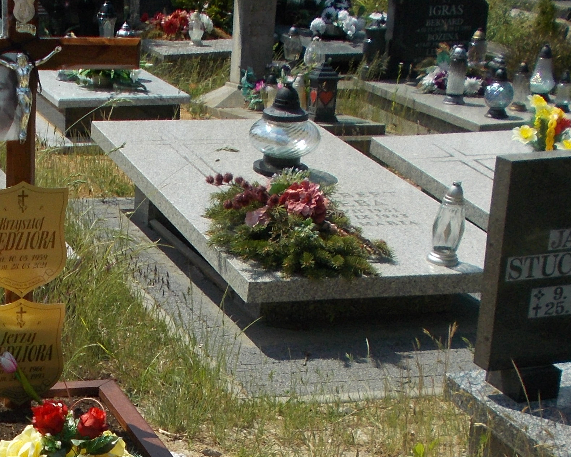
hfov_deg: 25.0
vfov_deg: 20.1
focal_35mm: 74
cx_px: 69
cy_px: 444
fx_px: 1251
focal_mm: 4.6
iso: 80
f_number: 8
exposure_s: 1/250
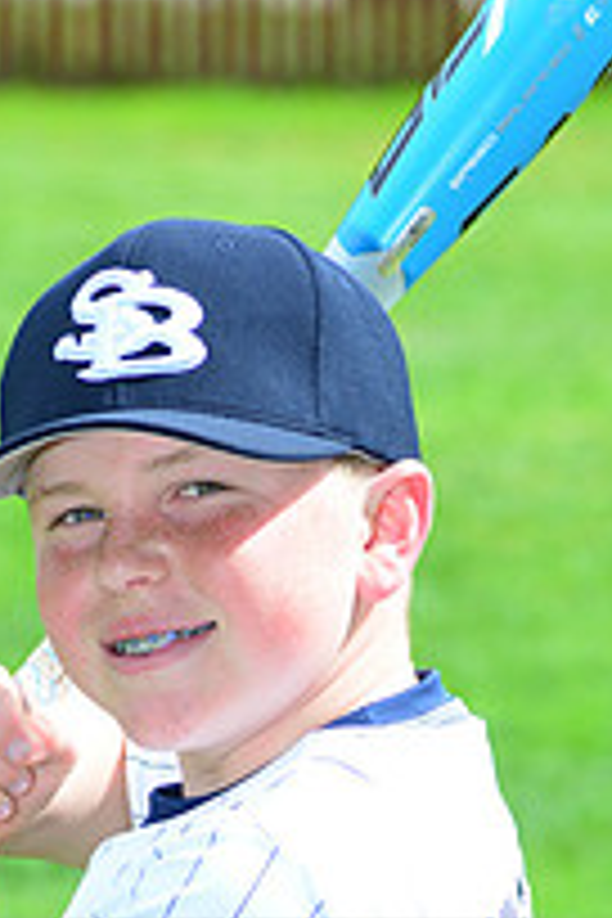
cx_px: 268
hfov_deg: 3.6
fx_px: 9791
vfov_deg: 5.4
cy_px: 981
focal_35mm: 384
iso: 200
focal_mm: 135
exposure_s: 1/200
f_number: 8
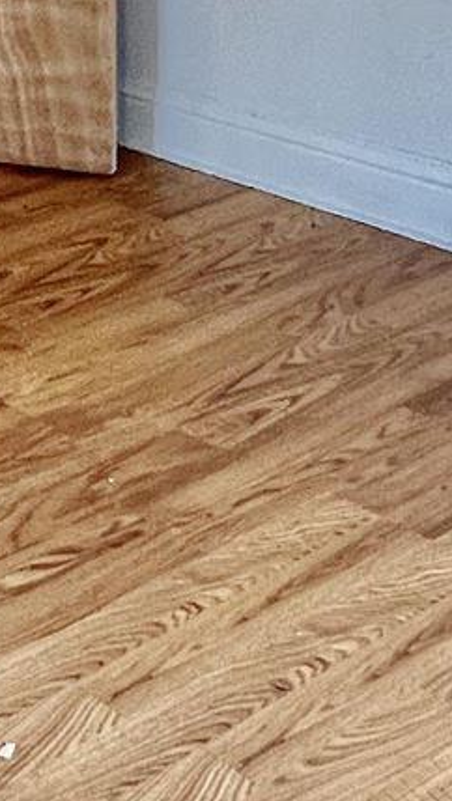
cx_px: -84
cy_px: 114
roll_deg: +4.4
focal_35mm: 76
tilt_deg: -17.3
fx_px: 1616
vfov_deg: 27.1
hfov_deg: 15.4
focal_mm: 1.57
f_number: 1.8
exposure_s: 1/60
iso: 160
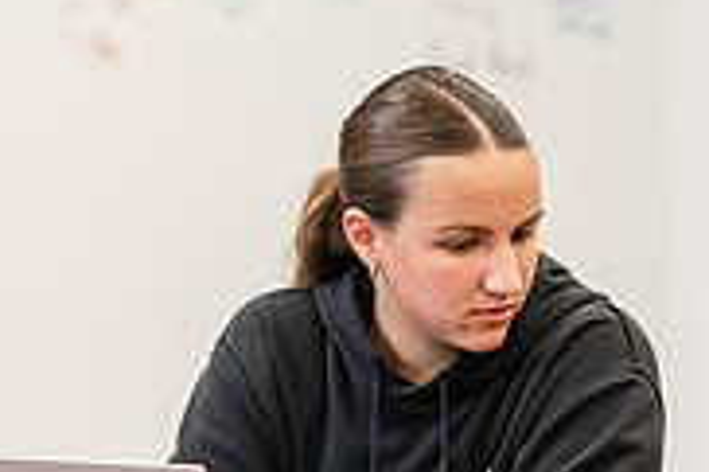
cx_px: 690
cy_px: 388
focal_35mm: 303
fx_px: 5962
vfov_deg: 4.5
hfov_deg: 6.8
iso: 1000
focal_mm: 95
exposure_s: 1/200
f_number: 3.2
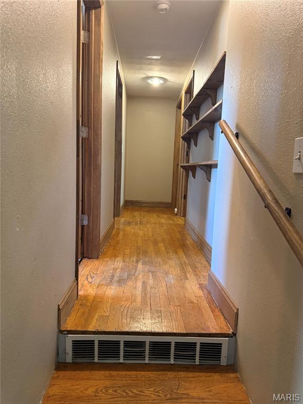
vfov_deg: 71.6
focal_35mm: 24
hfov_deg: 56.8
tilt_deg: -5.9
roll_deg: -1.8
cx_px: 152
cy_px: 202
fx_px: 280
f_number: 1.78
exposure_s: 1/60
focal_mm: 6.76
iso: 800
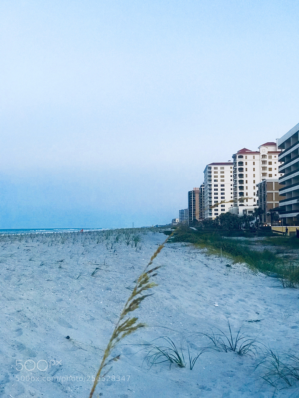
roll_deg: +0.7
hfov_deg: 25.7
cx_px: 150
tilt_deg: +2.4
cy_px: 199
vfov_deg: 33.8
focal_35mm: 57
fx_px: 656
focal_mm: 6.6
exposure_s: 1/60
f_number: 2.8
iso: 125
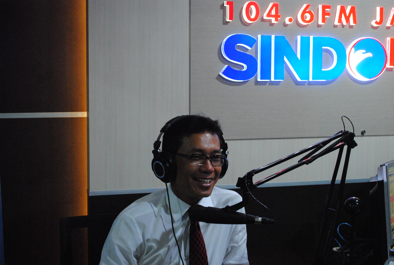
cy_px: 132
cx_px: 197
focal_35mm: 60
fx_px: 658
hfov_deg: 33.3
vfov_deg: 22.7
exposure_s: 1/13
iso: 1600
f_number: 5.3
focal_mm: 40
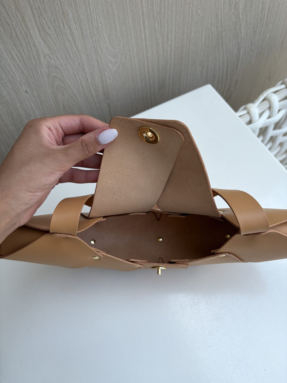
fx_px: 287
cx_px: 144
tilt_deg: -61.8
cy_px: 192
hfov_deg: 53.1
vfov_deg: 67.3
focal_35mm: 26
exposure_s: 1/1287
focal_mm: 5.96
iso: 50
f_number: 1.6
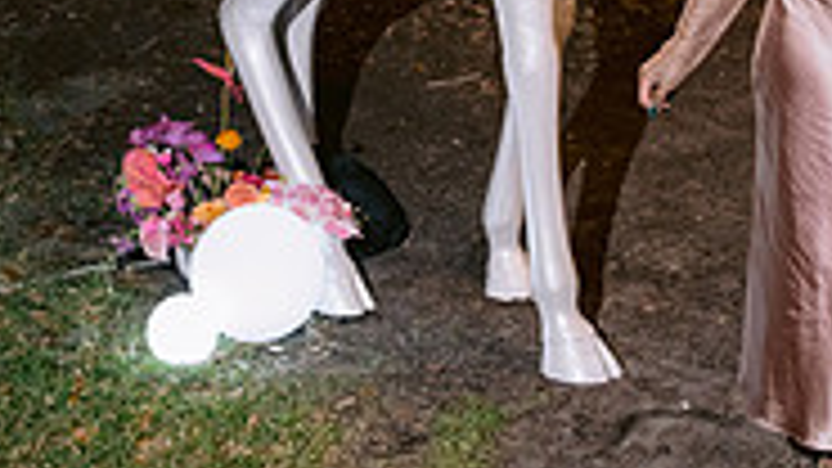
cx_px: 630
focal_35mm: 89
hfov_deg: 23.7
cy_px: -284
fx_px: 1963
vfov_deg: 12.7
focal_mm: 35
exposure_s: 1/100
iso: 2000
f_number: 2.8
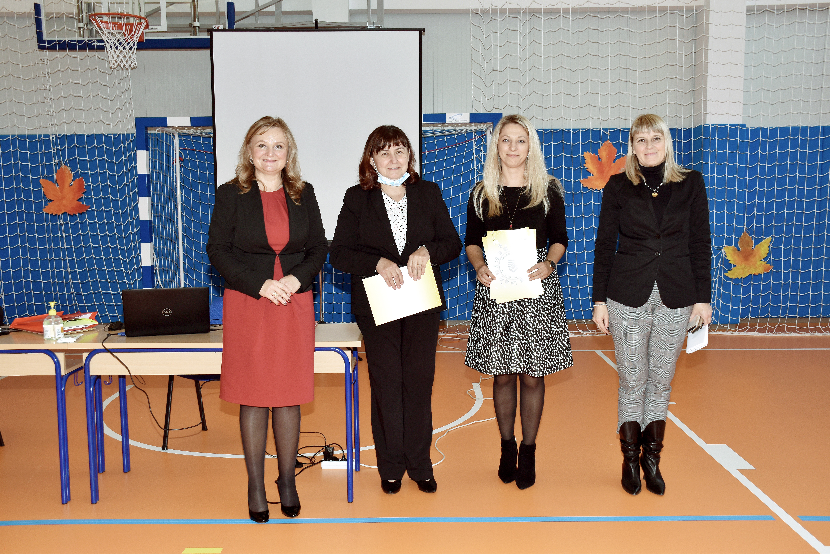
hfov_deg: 55.1
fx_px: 795
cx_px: 415
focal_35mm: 34
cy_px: 277
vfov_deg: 38.4
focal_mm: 23
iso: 400
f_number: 5.6
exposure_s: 1/60
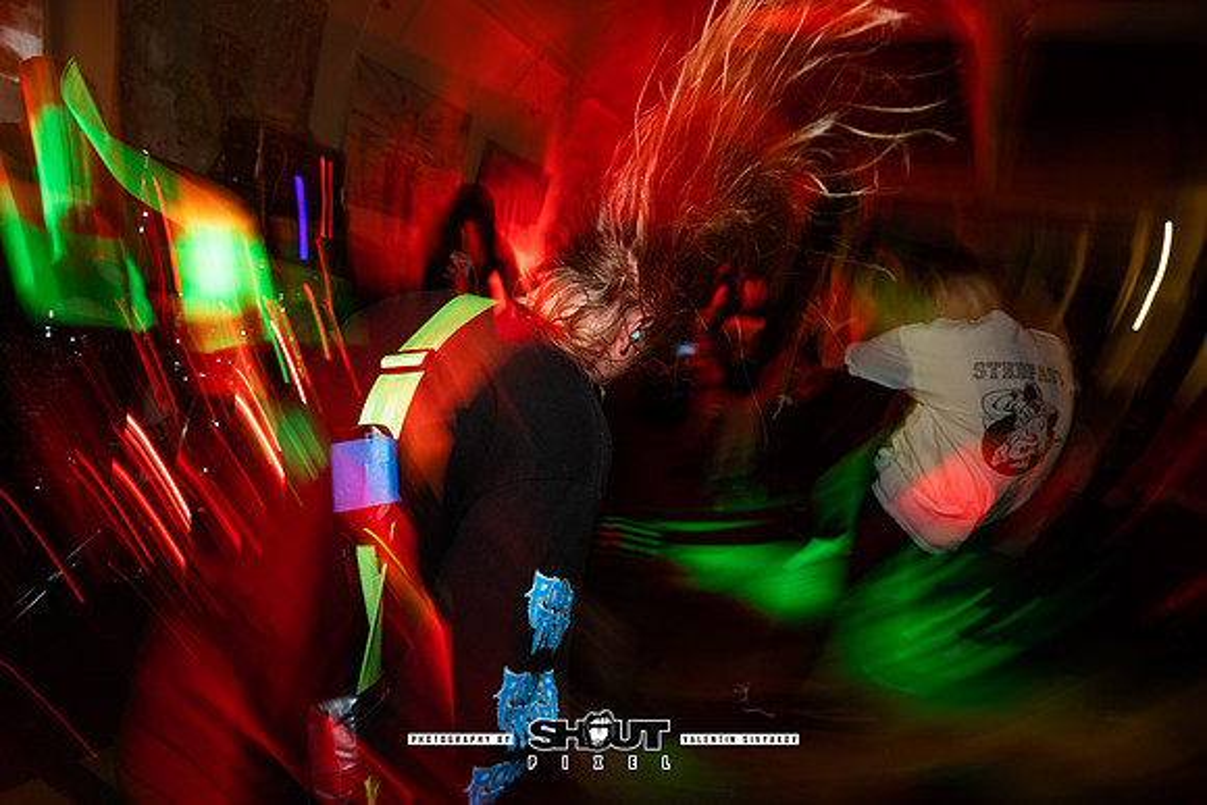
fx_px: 469
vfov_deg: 81.2
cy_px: 402
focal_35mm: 14
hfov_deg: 104.2
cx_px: 604
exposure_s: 1/13
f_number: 2.8
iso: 800
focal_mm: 14
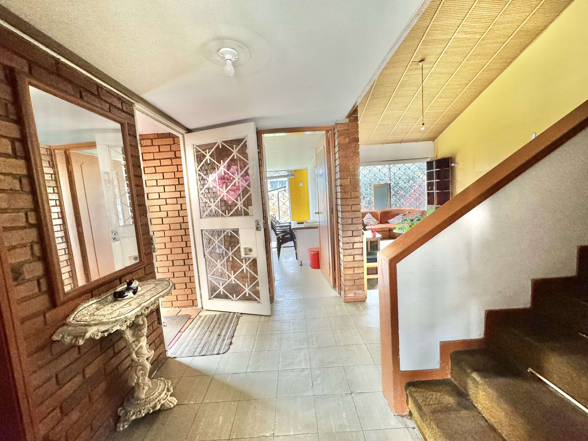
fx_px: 238
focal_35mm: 14
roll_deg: +3.8
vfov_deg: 85.7
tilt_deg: -4.7
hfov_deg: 102.1
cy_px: 220
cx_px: 294
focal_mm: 2.22
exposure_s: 1/99
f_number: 2.2
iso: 250
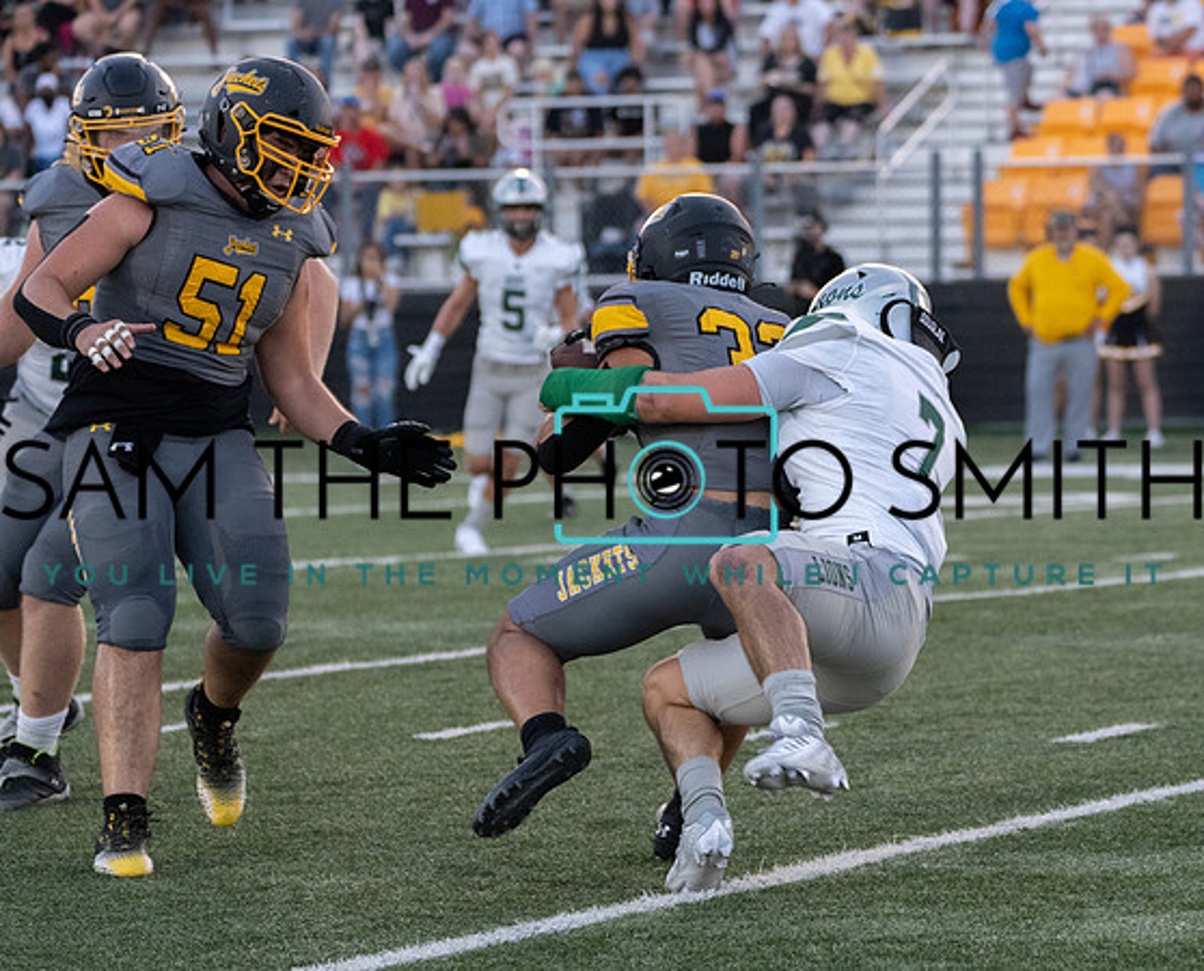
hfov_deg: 8.3
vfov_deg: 6.7
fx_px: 8302
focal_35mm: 232
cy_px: 561
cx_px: 842
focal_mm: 166
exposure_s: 1/1000
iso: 4000
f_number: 5.6
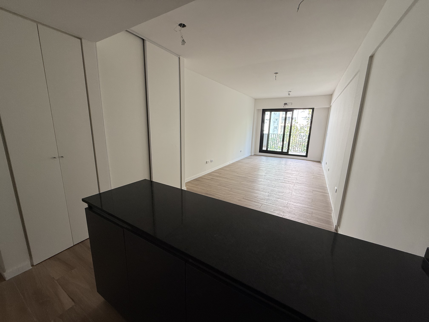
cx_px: 214
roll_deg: -1.3
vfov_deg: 85.7
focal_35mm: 14
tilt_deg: -11.6
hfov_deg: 102.1
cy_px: 161
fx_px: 174
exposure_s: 1/99
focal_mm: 2.22
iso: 160
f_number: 2.2
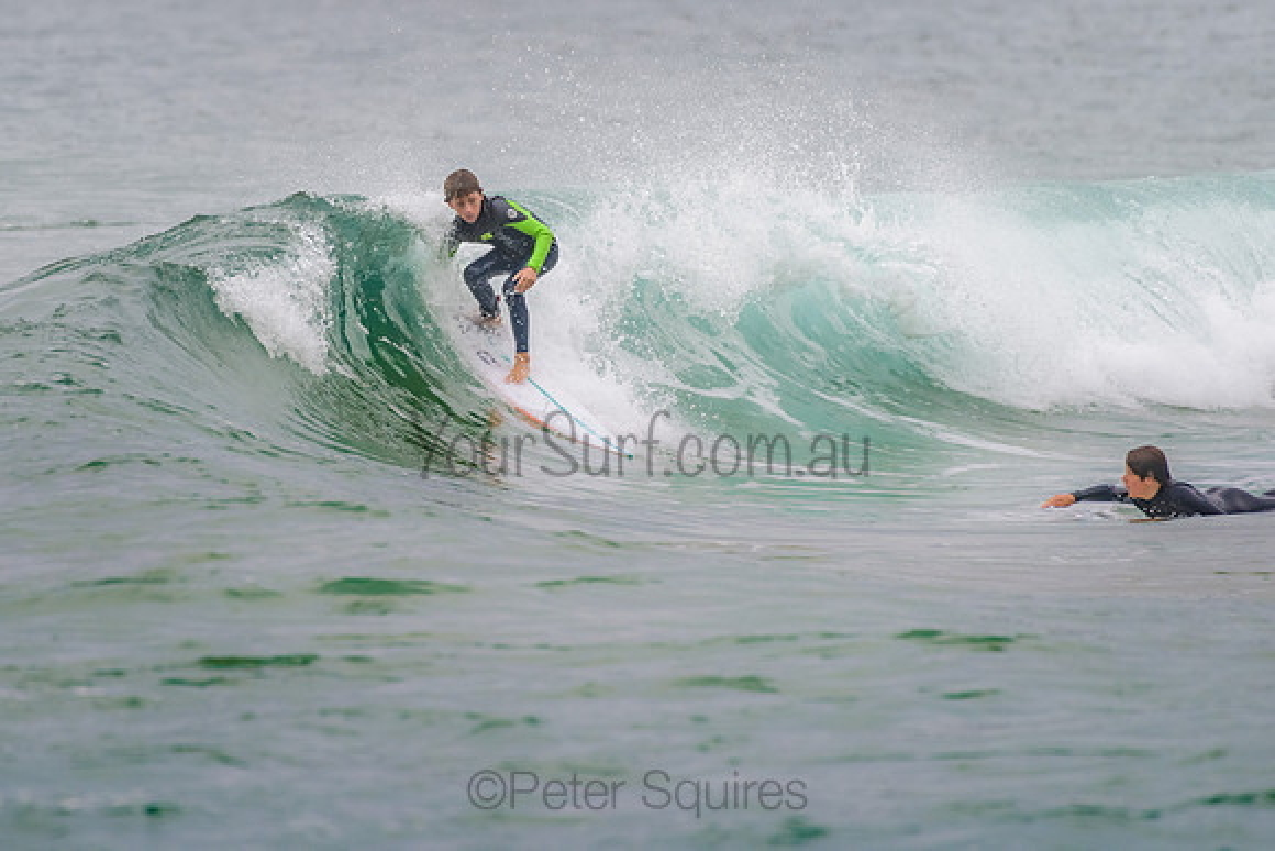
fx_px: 21712
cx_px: 536
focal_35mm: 613
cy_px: 329
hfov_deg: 3.4
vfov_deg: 2.2
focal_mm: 500
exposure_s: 1/800
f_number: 5.6
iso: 400
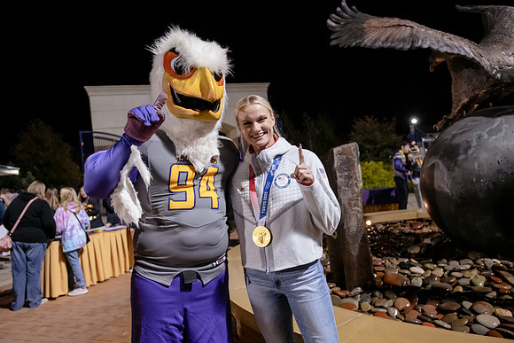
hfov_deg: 69.4
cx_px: 257
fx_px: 371
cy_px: 172
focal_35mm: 26
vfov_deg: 49.6
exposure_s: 1/80
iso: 4000
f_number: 4
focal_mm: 26
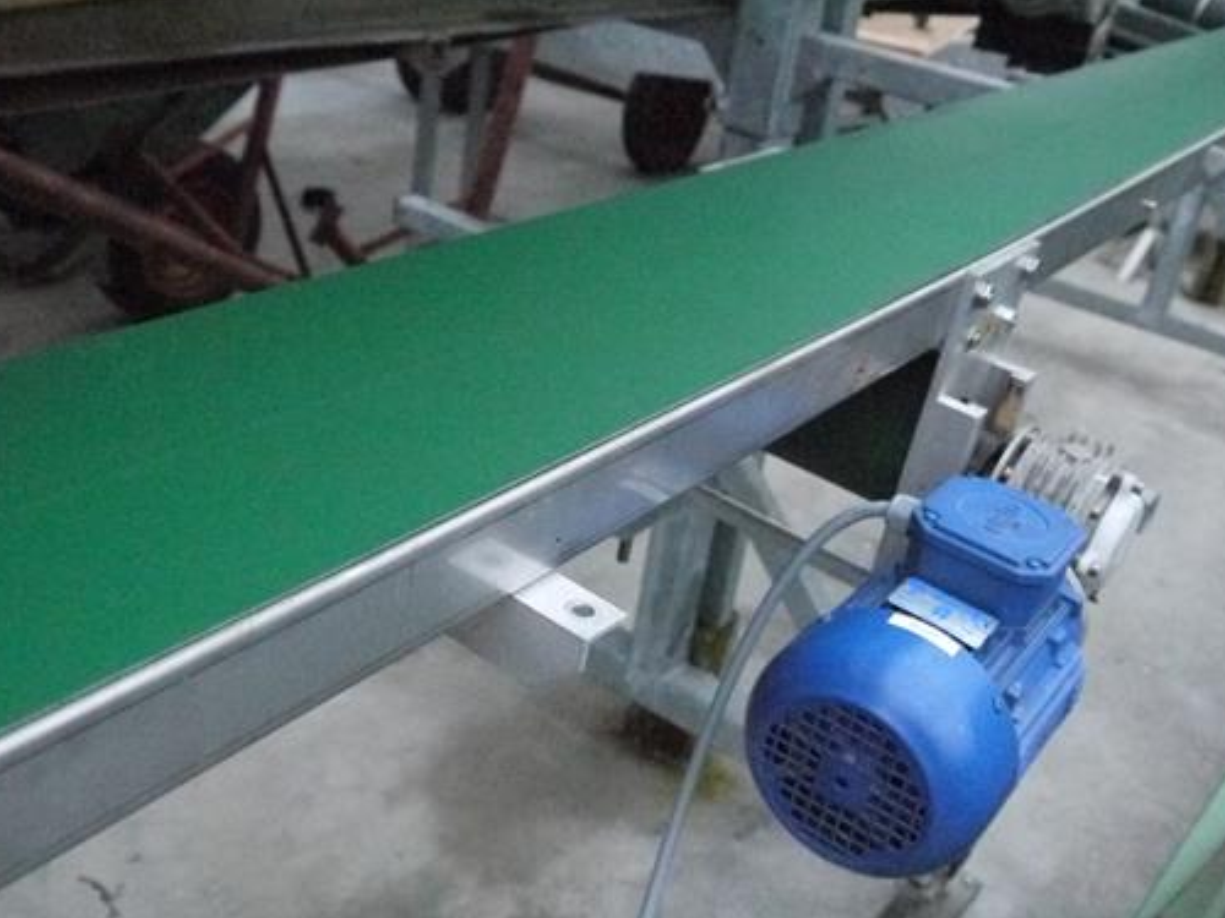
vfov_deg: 35.1
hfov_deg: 45.8
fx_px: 1451
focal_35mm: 41
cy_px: 450
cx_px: 595
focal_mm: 16
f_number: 3.8
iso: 3200
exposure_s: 1/250
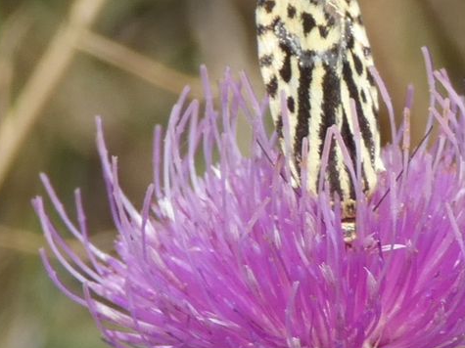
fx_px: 1786
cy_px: 187
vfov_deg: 11.1
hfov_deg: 14.8
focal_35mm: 133
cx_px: 326
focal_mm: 13.3
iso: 80
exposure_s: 1/250
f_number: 4.4
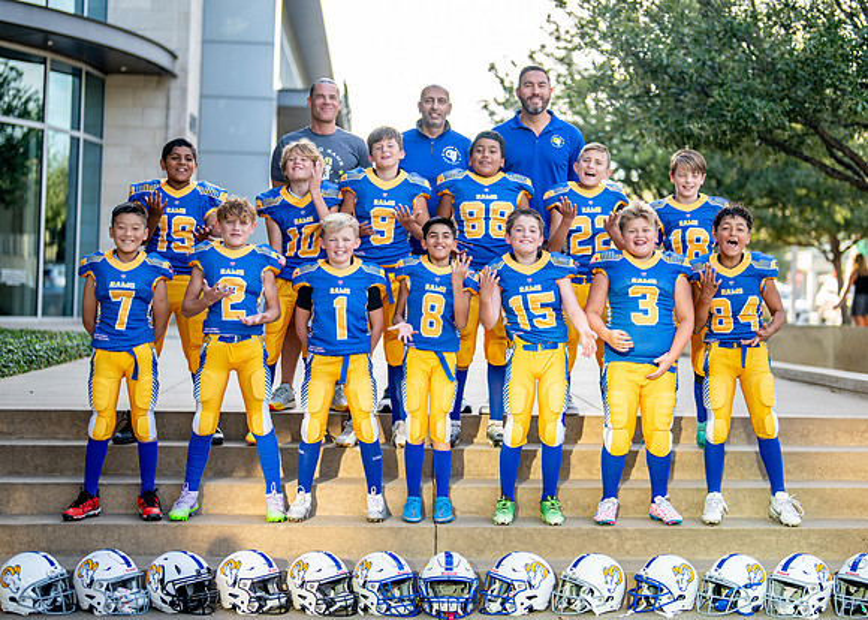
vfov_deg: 22.3
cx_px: 483
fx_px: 1572
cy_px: 275
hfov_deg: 30.8
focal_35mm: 64
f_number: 1.2
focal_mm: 50
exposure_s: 1/1600
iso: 200
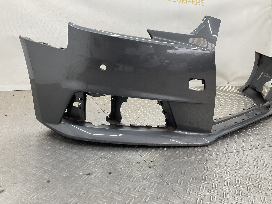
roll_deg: -5.8
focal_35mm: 29
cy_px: 102
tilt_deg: -13.2
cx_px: 136
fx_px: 228
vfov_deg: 48.2
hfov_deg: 61.7
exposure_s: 1/100
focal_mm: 3
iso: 32
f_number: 1.8
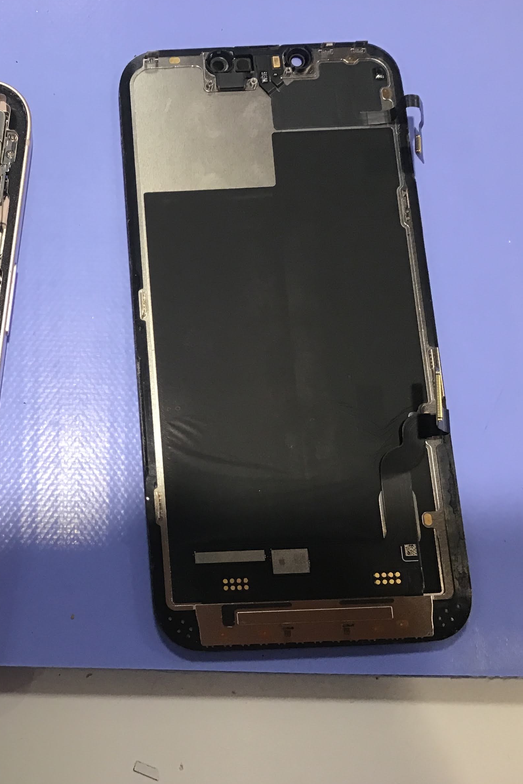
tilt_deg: -78.6
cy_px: 392
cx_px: 43
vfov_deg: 44.5
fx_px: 959
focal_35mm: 44
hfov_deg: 29.2
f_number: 2.4
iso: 40
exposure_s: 1/30
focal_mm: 3.3
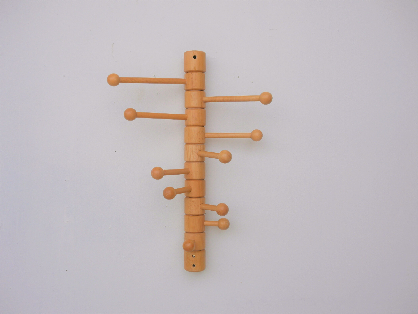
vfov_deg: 36.0
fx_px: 483
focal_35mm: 40
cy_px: 157
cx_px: 209
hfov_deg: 46.8
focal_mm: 20
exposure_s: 1/1600
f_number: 3.5
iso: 200
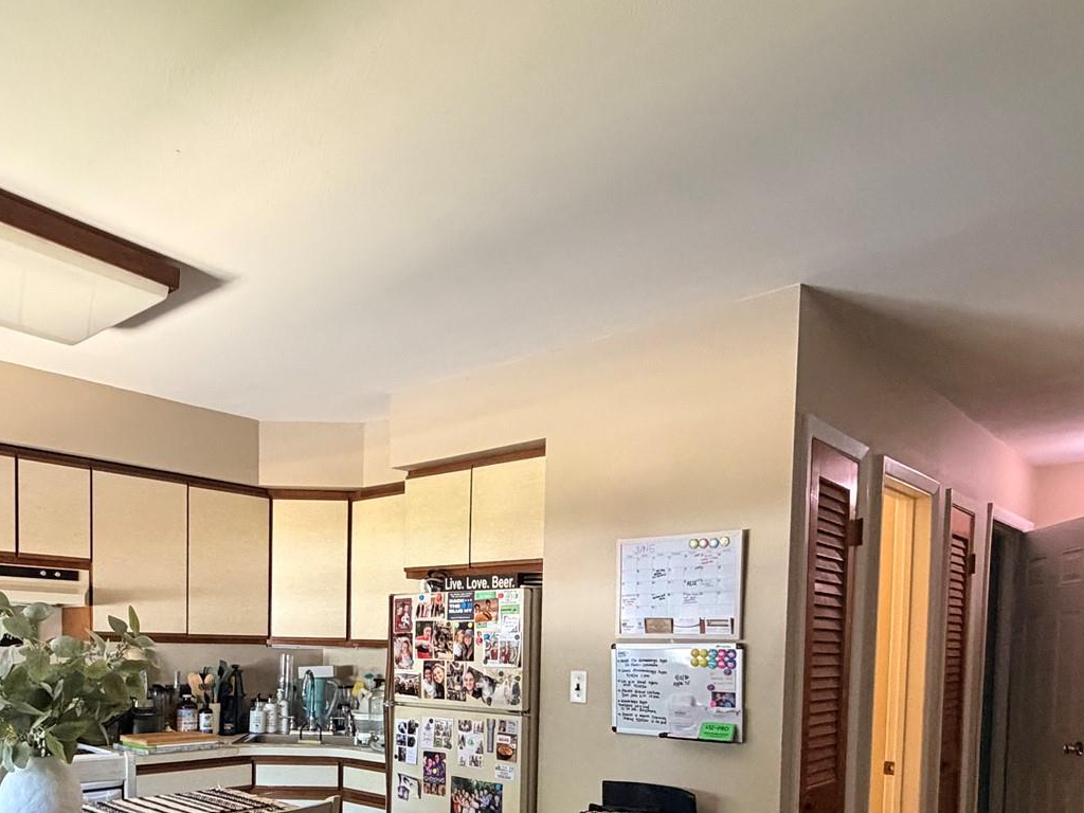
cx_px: 411
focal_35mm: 28
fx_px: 877
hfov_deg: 62.6
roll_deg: -0.6
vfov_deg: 46.2
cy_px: 691
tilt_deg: -4.0
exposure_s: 1/60
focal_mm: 2.22
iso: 640
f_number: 2.2
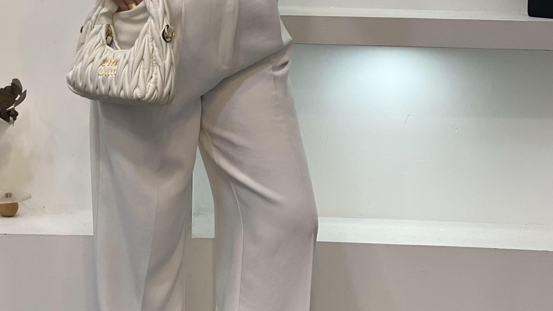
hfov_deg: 19.9
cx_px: 203
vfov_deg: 11.3
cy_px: 64
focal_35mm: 107
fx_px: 1569
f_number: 2
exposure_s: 1/100
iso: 64
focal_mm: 6
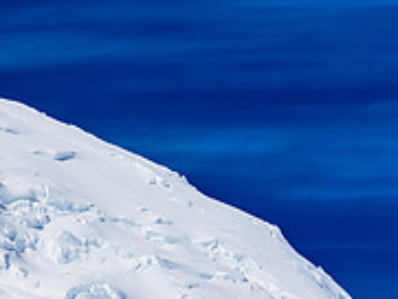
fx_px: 4073
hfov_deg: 5.6
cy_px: 320
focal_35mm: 354
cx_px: -119
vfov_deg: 4.2
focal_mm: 115
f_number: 6.3
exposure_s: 1/500
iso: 100
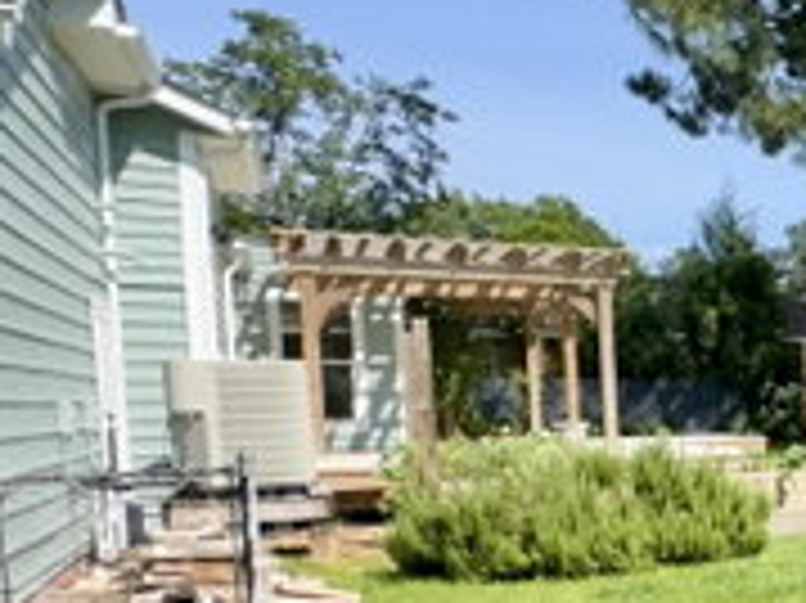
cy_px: 477
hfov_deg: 24.2
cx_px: 1349
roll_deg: +2.7
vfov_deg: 28.5
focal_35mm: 50
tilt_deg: -3.7
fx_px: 1163
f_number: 2.2
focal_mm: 2.22
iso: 50
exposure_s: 1/1217
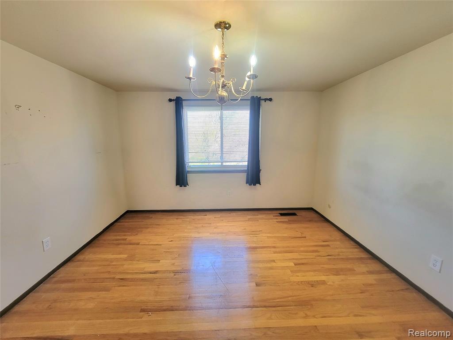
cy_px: 170
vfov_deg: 89.9
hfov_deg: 106.2
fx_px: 170
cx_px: 226
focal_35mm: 13
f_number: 2.2
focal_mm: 2.2
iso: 160
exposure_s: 1/60.2
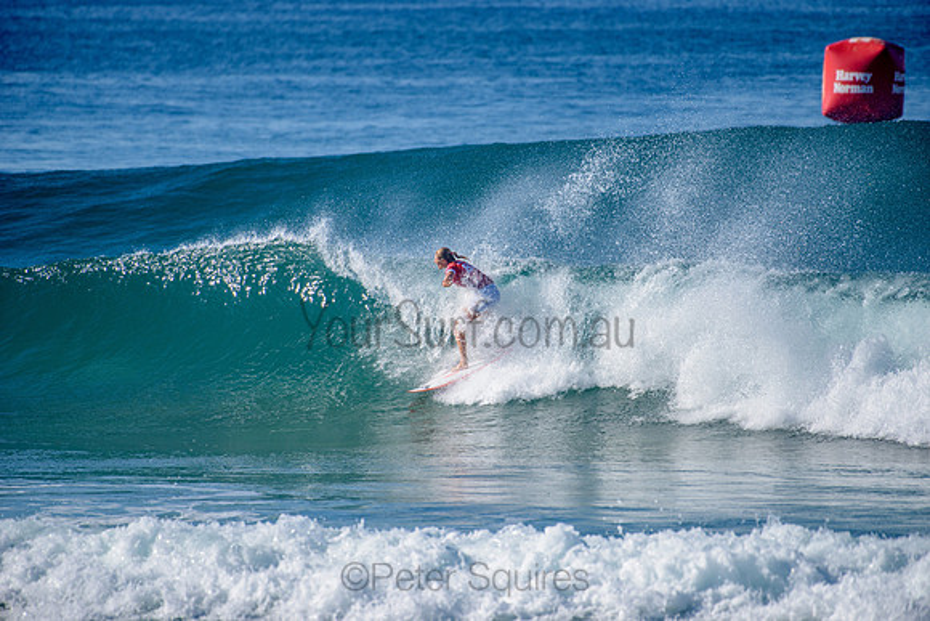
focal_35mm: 500
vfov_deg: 2.8
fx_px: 12919
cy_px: 310
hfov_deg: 4.1
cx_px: 465
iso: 125
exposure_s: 1/1600
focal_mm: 500
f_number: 5.6
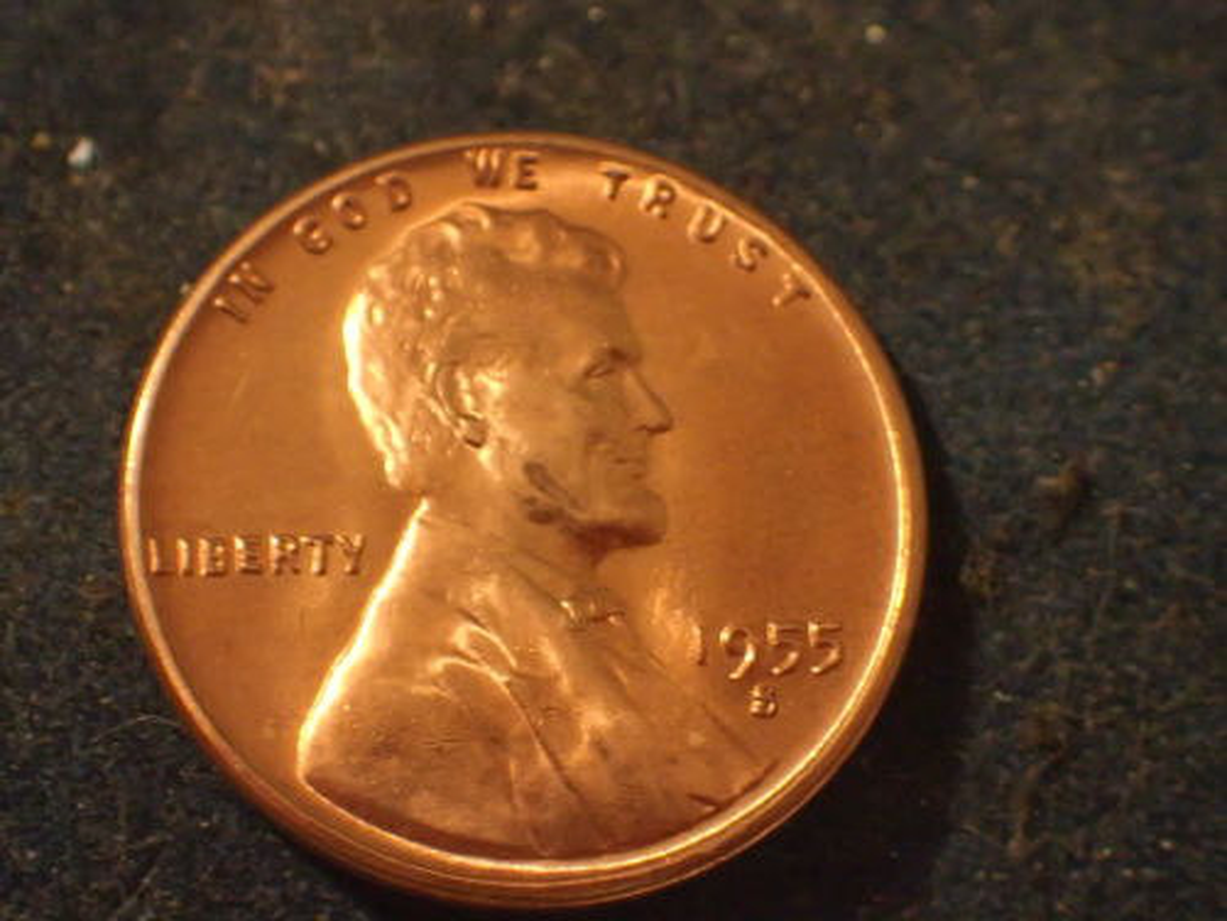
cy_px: 460
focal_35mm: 100
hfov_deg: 19.6
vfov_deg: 14.8
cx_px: 614
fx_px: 3545
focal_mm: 18
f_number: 4.9
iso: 1600
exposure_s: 1/13
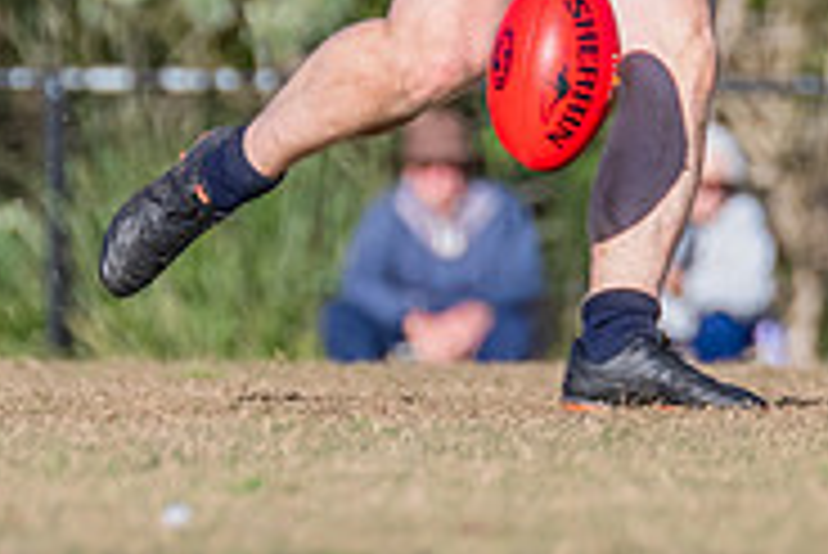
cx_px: 599
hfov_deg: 1.2
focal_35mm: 1776
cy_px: -230
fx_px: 40879
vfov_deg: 0.8
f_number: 7.1
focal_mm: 360
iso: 800
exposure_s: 1/2000
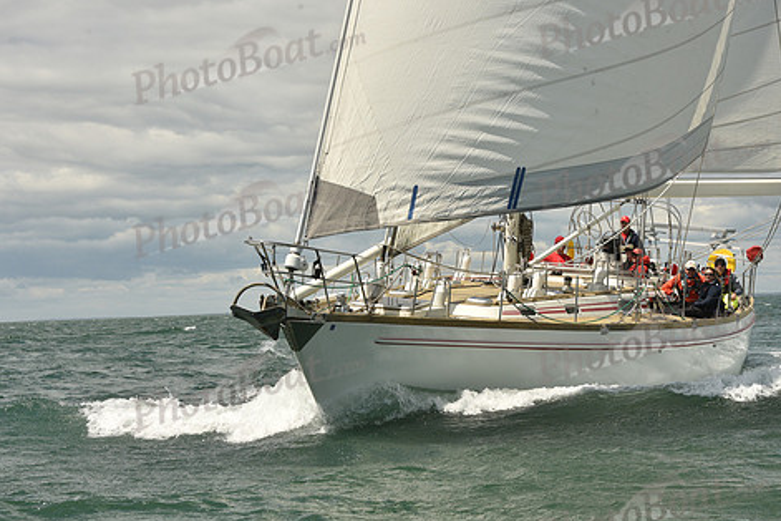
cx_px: 453
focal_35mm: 96
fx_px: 2083
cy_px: 278
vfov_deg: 14.3
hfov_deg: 21.2
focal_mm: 78
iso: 320
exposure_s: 1/800
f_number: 13
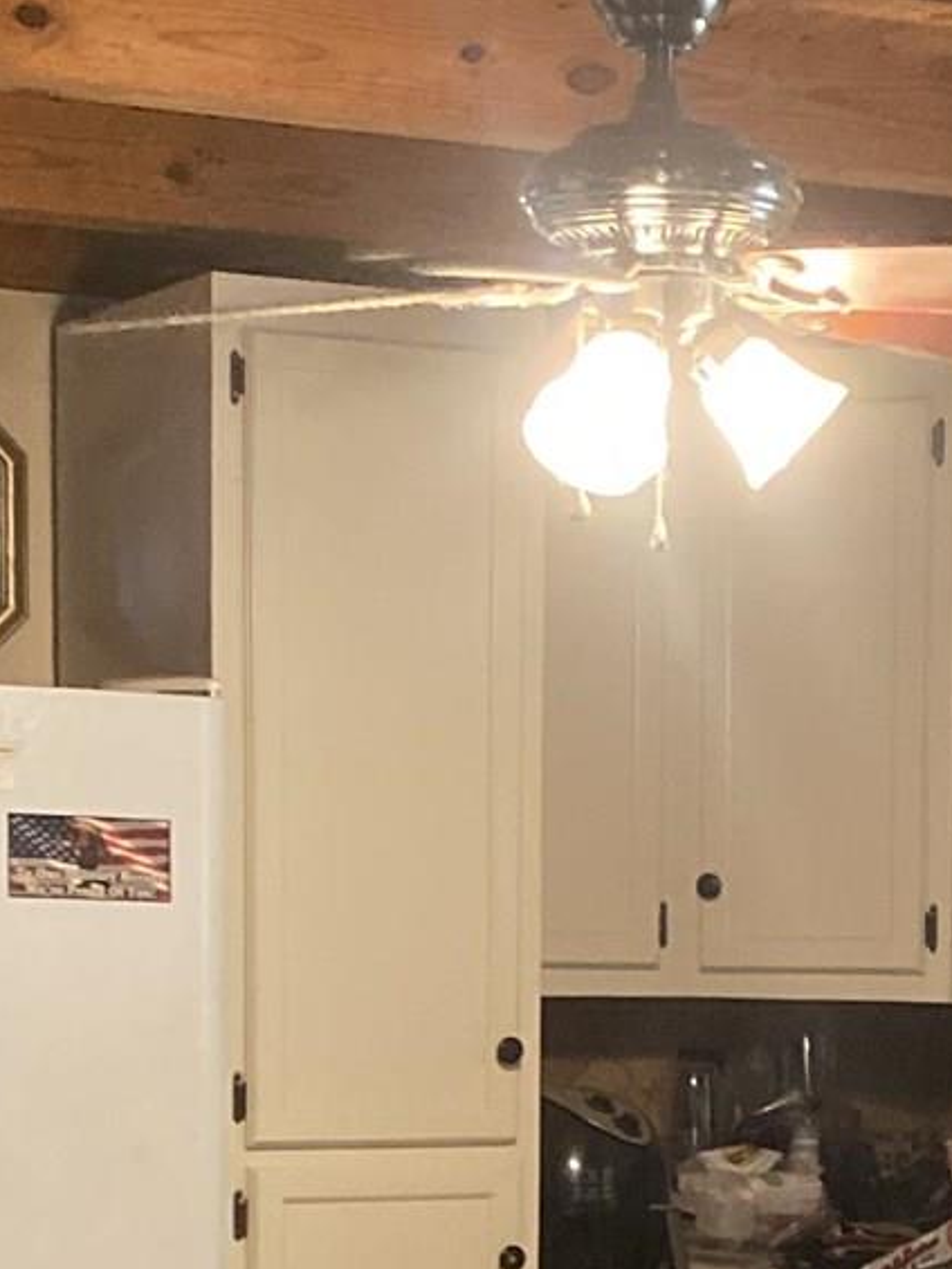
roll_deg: -1.6
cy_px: 1361
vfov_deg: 17.9
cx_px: 768
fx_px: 3885
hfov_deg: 13.9
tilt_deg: -5.5
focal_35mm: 106
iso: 400
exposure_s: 1/40
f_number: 1.8
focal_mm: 4.25
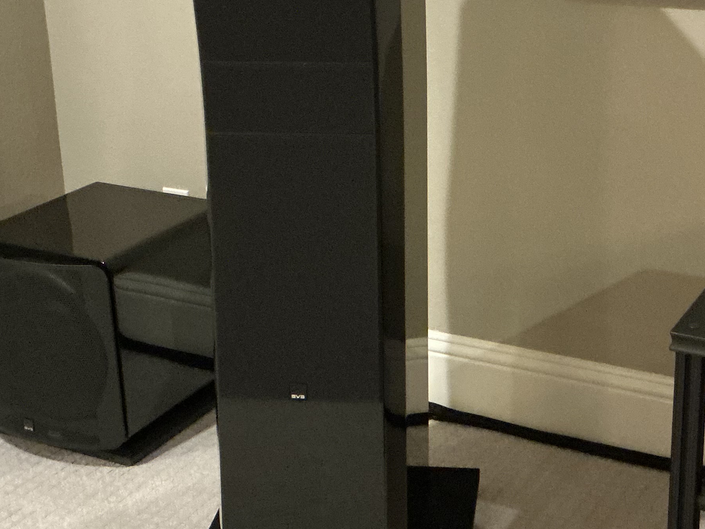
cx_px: 433
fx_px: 1283
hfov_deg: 30.6
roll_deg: -0.1
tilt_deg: -19.1
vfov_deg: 23.3
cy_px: 235
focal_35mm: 63
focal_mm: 3
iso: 500
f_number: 1.8
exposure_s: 1/24
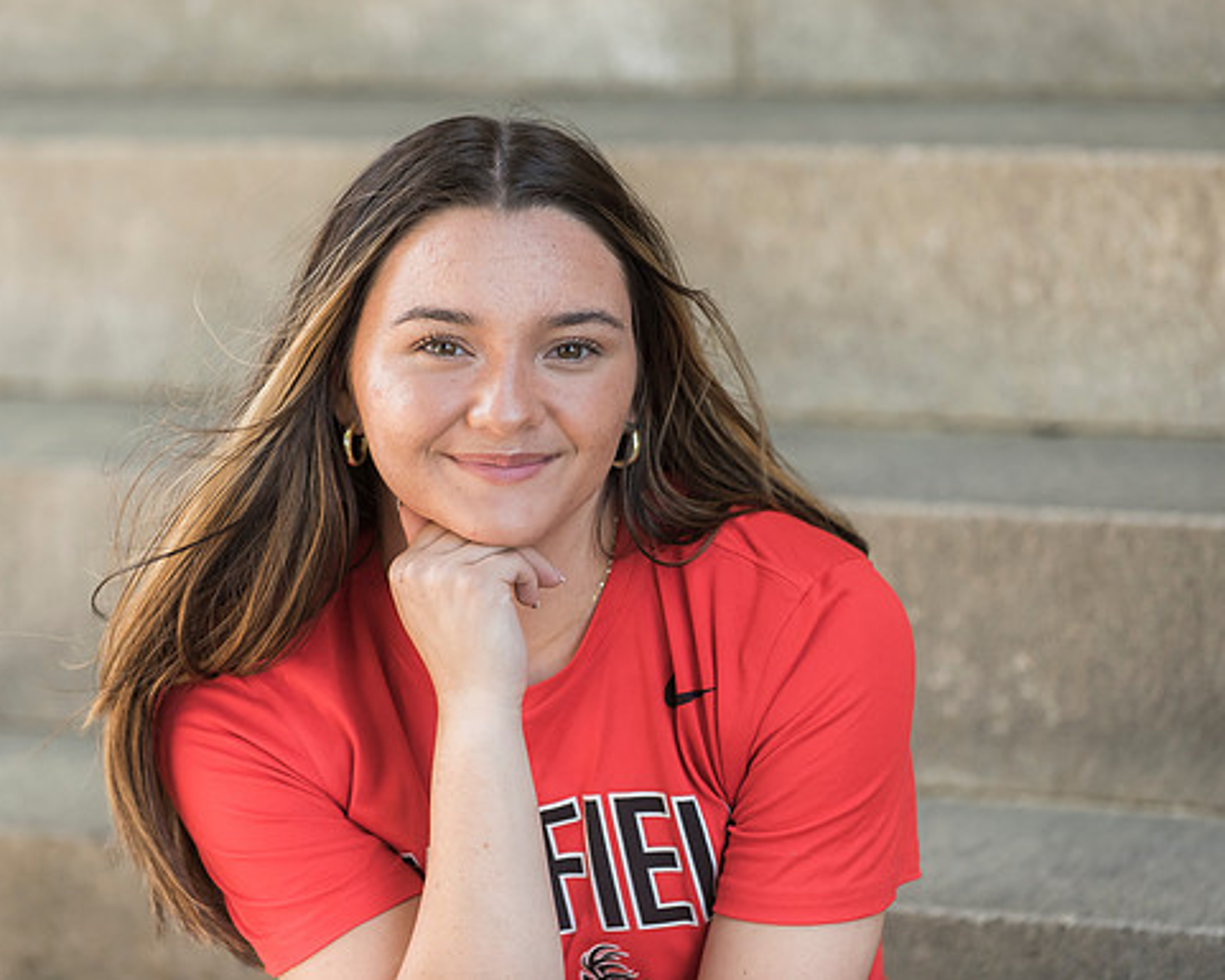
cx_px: 609
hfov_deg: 11.7
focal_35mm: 165
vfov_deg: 9.4
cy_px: 470
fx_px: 5983
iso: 1000
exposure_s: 1/400
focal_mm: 140
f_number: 3.2
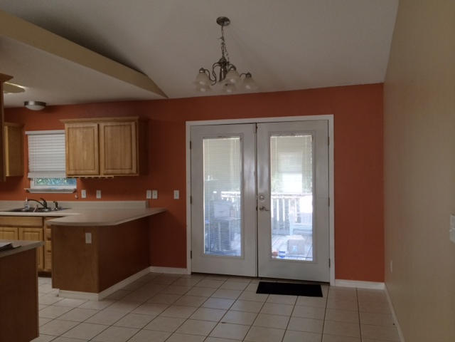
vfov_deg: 46.8
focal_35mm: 30
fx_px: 394
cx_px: 228
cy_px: 171
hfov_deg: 60.0
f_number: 2.2
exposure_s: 1/33
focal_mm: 4.12
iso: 64
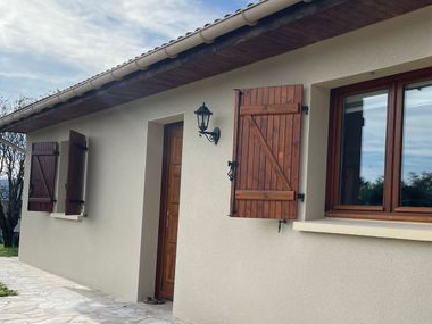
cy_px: 201
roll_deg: -1.6
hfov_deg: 45.2
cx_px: 281
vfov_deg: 35.0
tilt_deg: -0.2
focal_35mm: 41
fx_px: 512
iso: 32
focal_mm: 4.2
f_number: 1.6
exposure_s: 1/1887
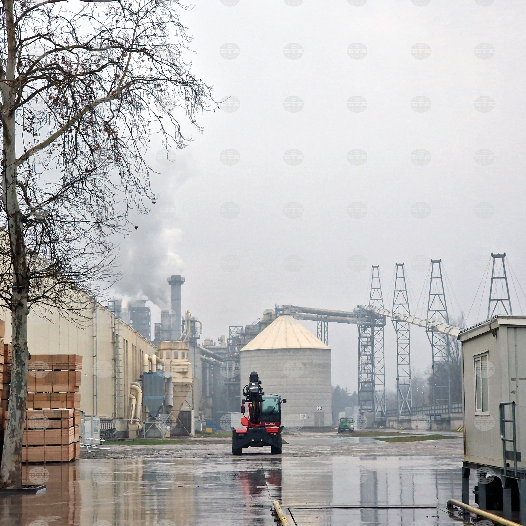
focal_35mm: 82
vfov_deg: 21.1
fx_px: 1410
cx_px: 230
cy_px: 263
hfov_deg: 21.1
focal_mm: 7.9
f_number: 2.4
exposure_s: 1/338
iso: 50
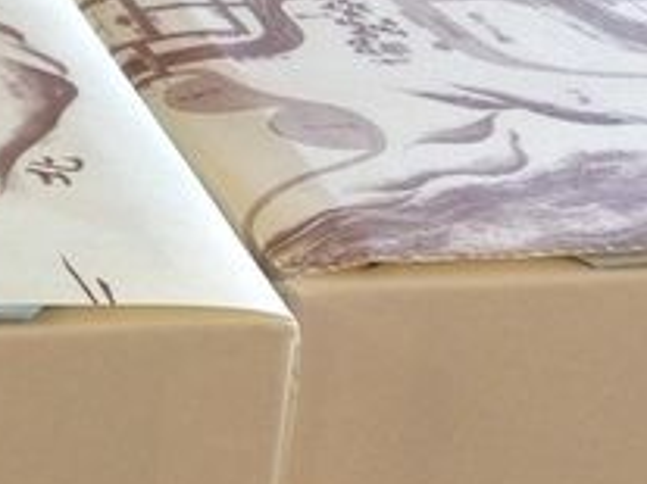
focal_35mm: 130
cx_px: -574
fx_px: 2428
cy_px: 126
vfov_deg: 11.4
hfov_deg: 13.4
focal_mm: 3.3
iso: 40
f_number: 2.4
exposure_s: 1/24
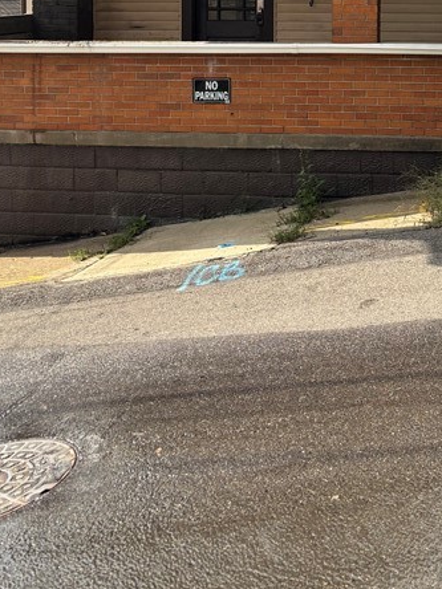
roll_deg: -1.1
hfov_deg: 23.8
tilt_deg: -1.3
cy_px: 0
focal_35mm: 60
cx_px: 389
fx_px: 1021
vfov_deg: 30.0
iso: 50
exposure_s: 1/2710
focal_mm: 5.96
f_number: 1.6
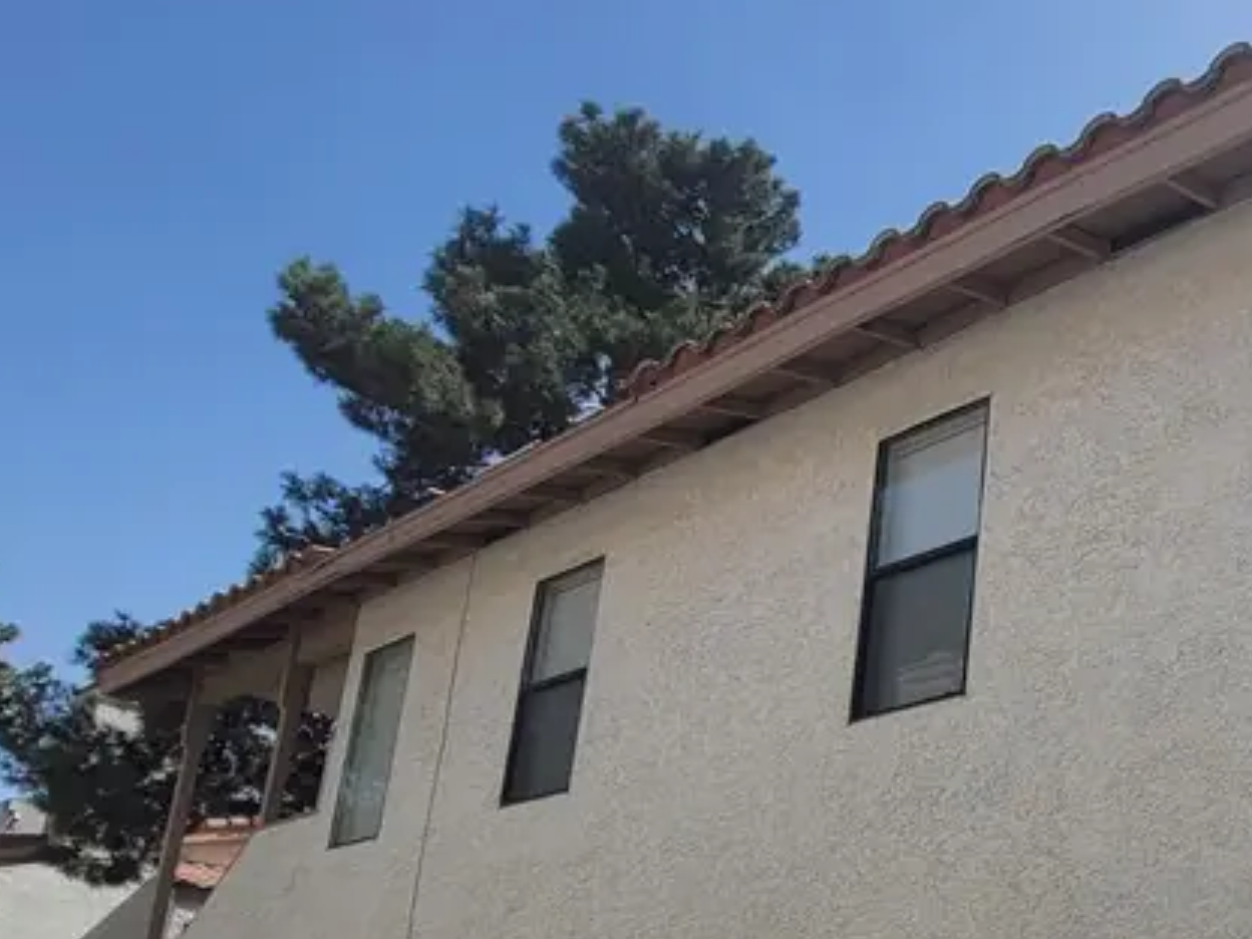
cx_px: 1276
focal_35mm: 32
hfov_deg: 46.6
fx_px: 1157
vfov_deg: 40.5
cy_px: 861
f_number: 2.2
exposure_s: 1/2628
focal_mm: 2.2
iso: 64
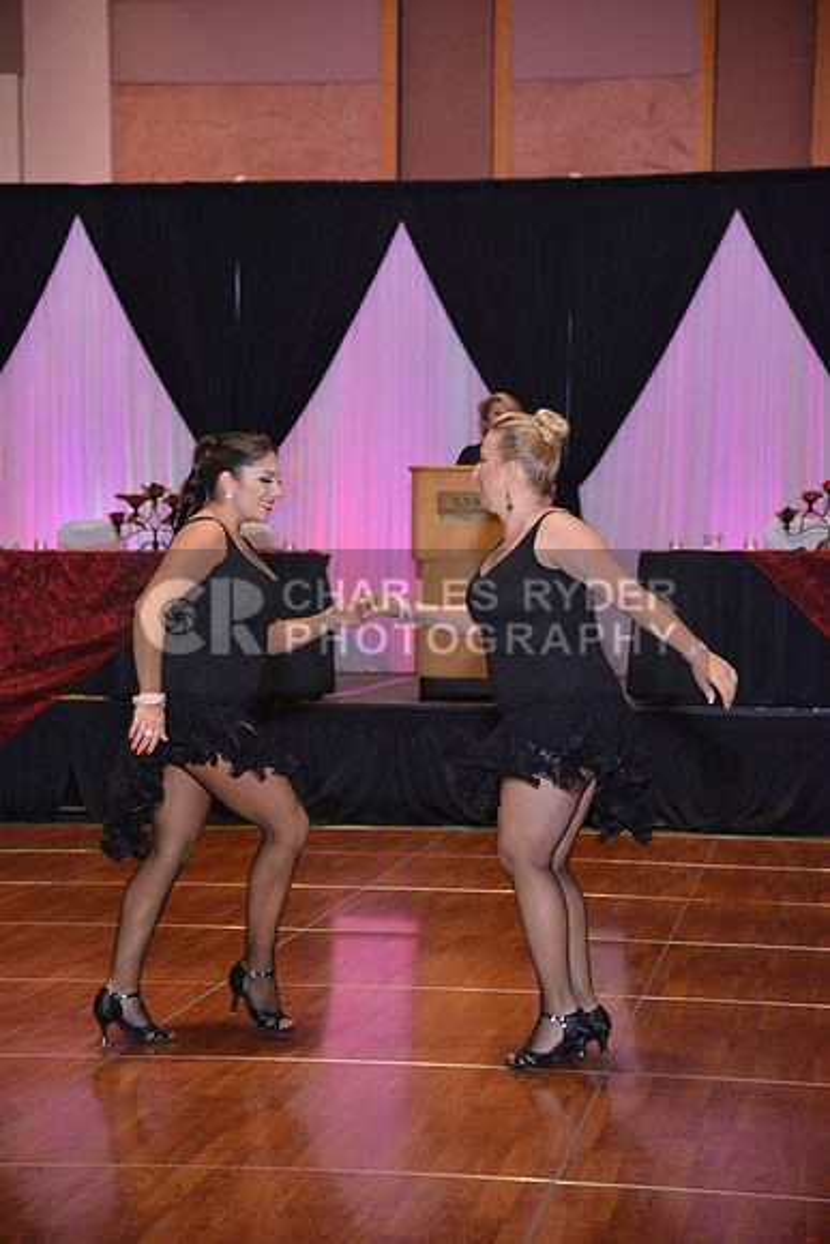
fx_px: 2834
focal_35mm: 82
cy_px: 622
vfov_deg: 24.8
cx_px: 415
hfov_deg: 16.7
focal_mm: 82
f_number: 4
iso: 1250
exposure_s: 1/250
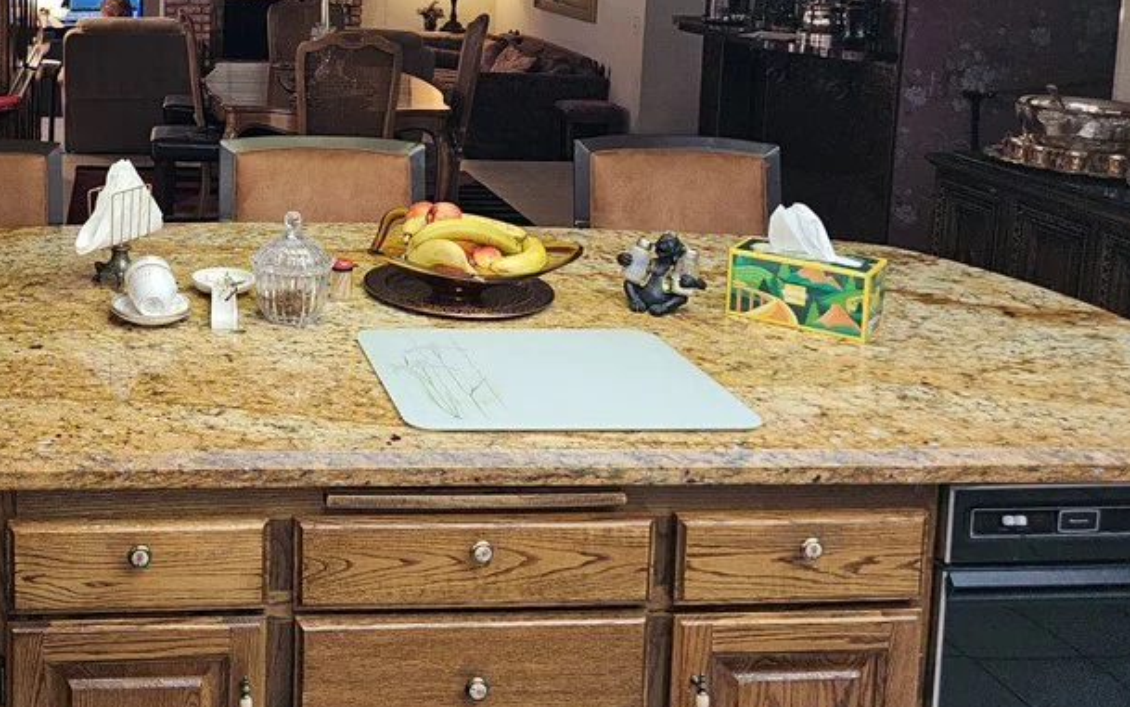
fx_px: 1263
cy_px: 52
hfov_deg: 45.3
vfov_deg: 29.8
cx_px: 197
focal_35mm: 41
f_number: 1.7
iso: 80
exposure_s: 1/60
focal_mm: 6.3
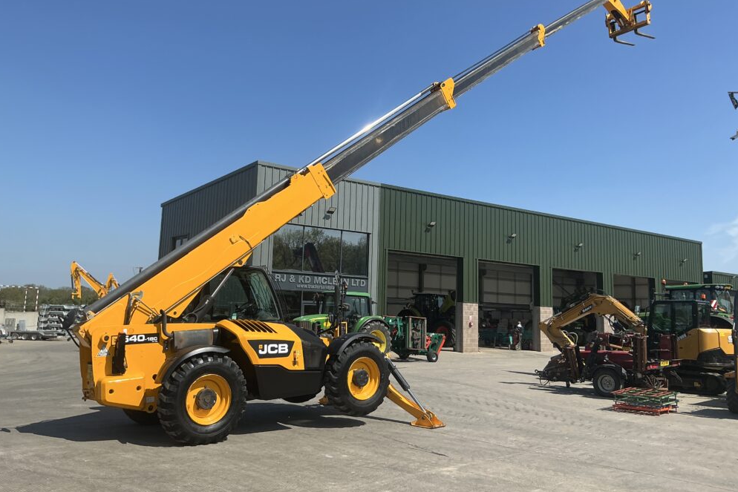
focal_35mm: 30
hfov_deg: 61.9
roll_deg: -2.3
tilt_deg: +9.3
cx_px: 359
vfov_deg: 43.6
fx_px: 615
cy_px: 222
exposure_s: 1/2227
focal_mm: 3
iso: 25
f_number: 1.8
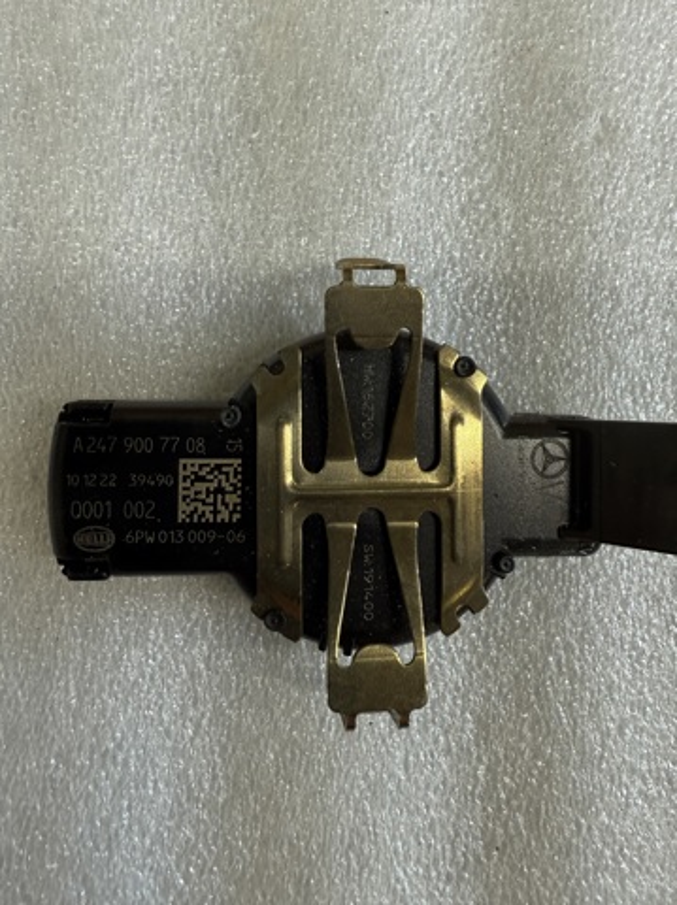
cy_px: 452
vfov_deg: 71.7
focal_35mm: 24
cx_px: 338
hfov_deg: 56.7
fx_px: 627
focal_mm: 2.22
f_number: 2.2
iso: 160
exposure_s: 1/100
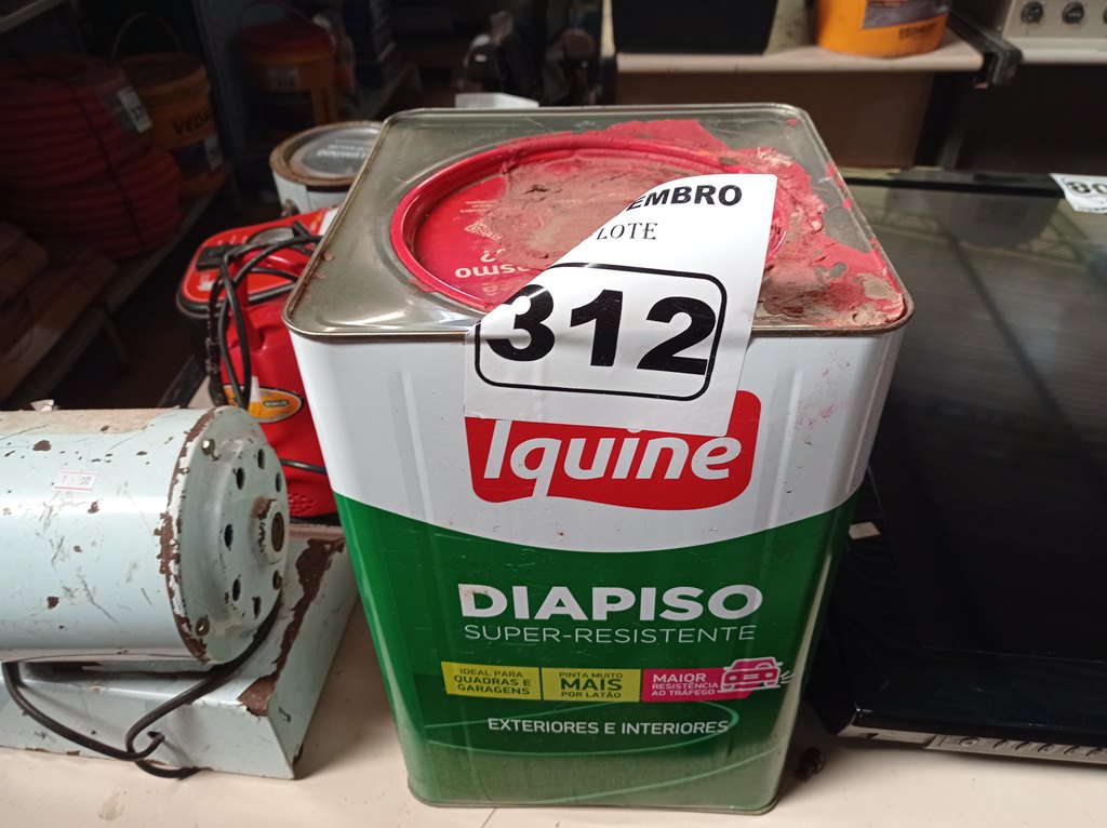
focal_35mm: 28
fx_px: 895
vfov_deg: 49.7
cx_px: 554
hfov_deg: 63.5
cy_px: 414
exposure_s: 1/60
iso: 112
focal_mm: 4.7
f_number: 1.79
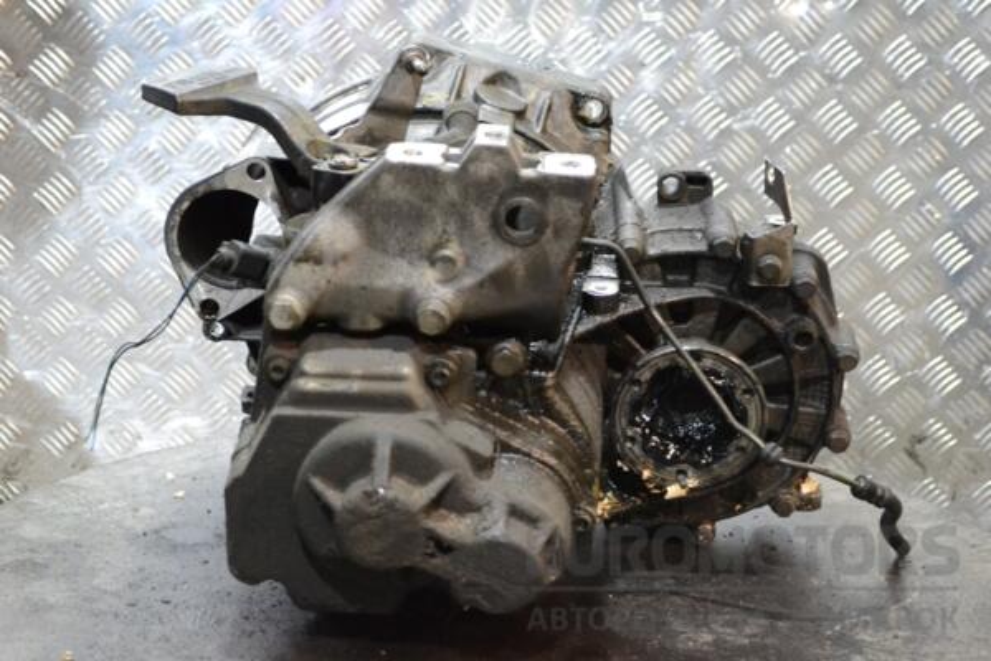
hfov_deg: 31.9
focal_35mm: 63
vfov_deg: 21.6
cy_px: 330
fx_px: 1734
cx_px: 496
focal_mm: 42
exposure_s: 1/20
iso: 3200
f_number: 5.3
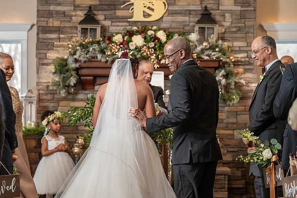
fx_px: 810
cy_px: 102
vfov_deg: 13.9
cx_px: 140
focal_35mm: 98
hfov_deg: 20.8
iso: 2000
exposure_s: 1/200
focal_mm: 92
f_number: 4
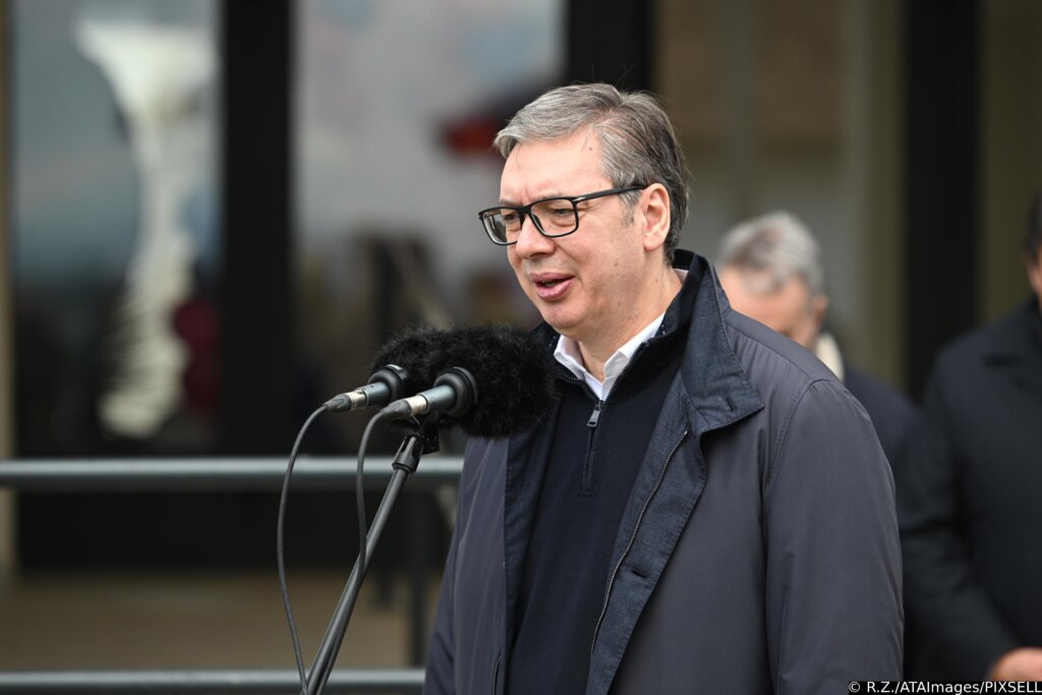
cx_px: 521
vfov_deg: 6.9
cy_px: 348
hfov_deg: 10.3
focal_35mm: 200
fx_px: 5789
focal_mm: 200
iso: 500
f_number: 4
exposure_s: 1/1000
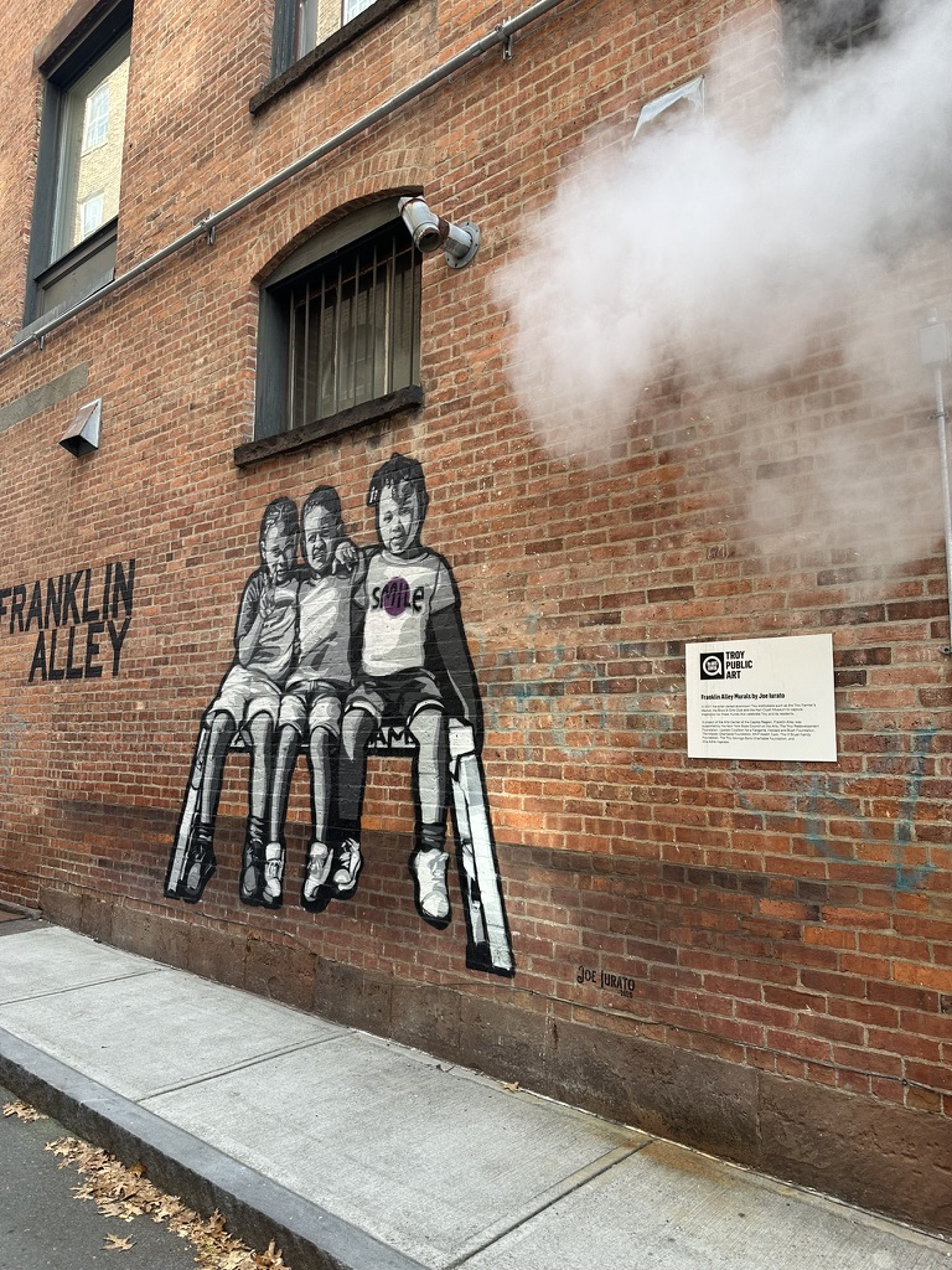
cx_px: 476
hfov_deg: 56.8
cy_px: 635
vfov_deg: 71.6
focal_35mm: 24
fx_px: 880
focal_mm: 6.86
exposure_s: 1/220
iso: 64
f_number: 1.78
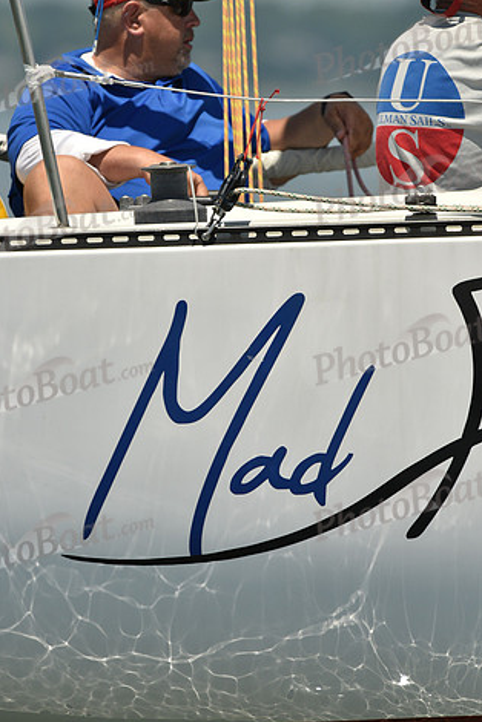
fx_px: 14840
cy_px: 288
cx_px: 234
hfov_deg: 1.9
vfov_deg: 2.8
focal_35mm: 739
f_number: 9
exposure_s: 1/1600
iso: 320
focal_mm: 600
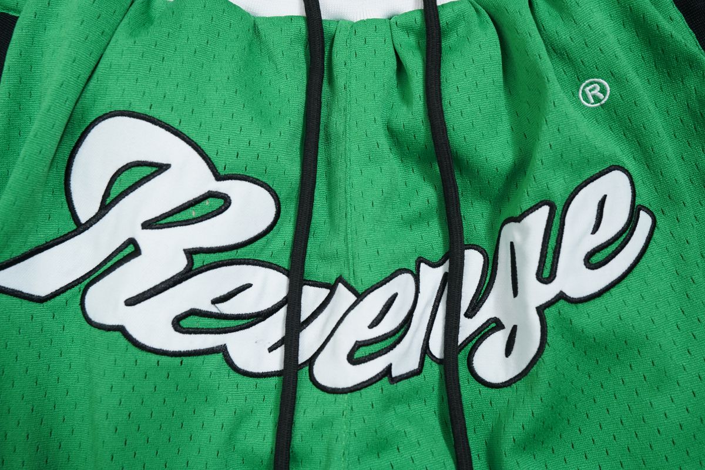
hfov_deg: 54.4
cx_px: 352
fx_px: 685
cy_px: 235
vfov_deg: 37.9
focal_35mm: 35
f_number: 10
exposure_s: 1/100
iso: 1600
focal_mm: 35
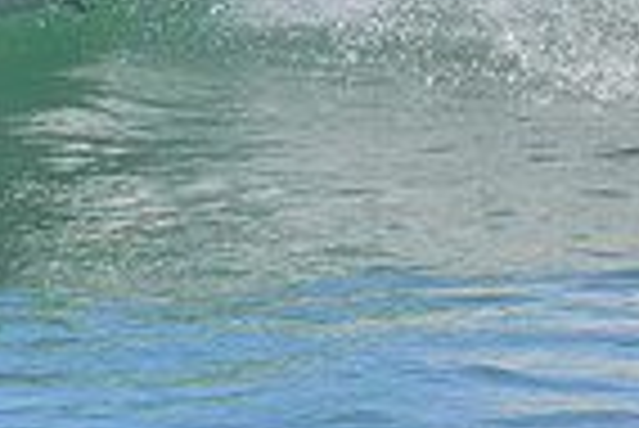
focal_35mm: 3262
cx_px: -500
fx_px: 57959
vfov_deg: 0.4
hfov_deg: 0.6
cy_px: -219
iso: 2200
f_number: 11
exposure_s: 1/2000
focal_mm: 800
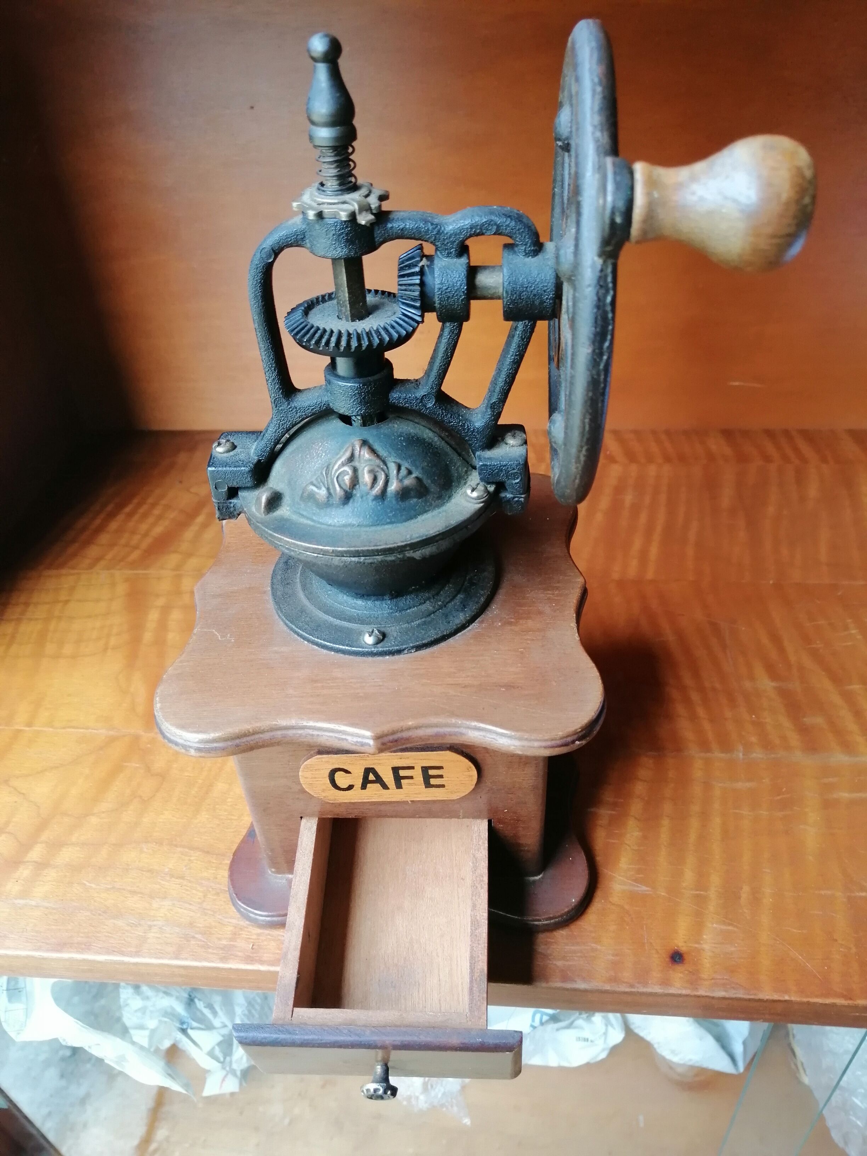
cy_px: 578
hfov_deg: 53.1
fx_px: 868
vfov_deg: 67.3
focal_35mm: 26
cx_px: 434
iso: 125
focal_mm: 3.96
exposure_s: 1/33.3
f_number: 1.8
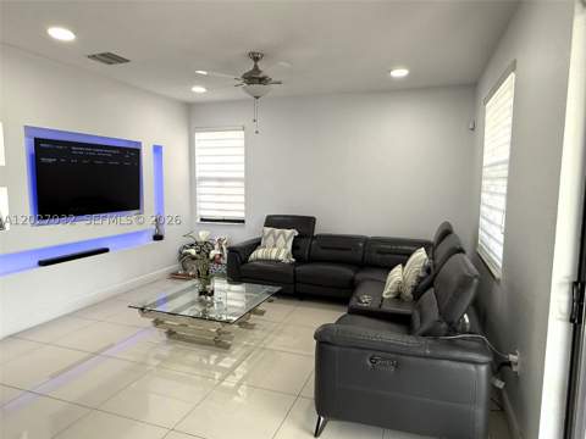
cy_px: 220
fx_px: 372
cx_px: 293
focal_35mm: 22
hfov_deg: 76.4
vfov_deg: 61.1
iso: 160
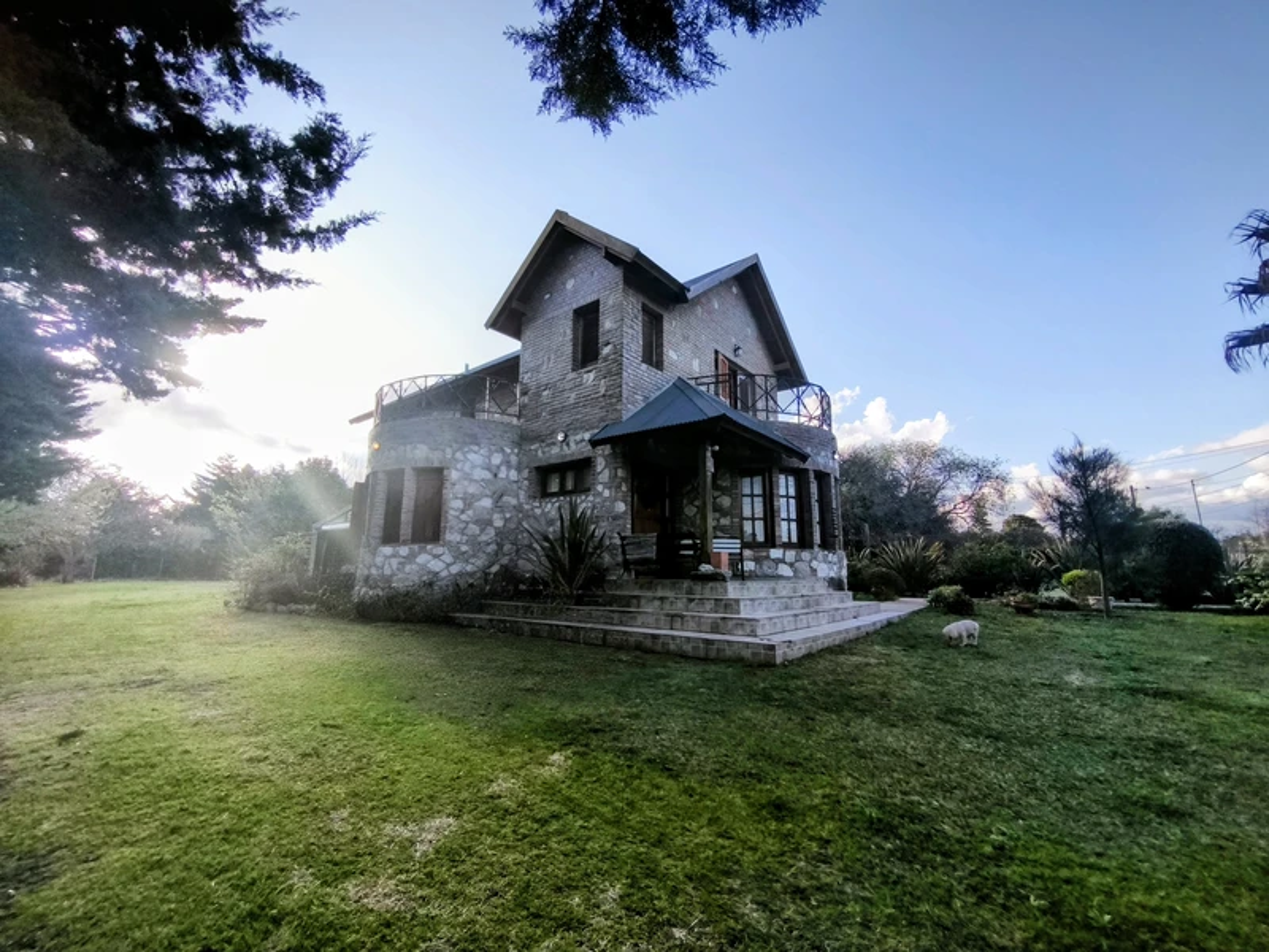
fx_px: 550
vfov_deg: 81.7
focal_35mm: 15
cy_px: 476
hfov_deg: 98.2
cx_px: 634
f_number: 2.2
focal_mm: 1.91
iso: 50
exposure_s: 1/756
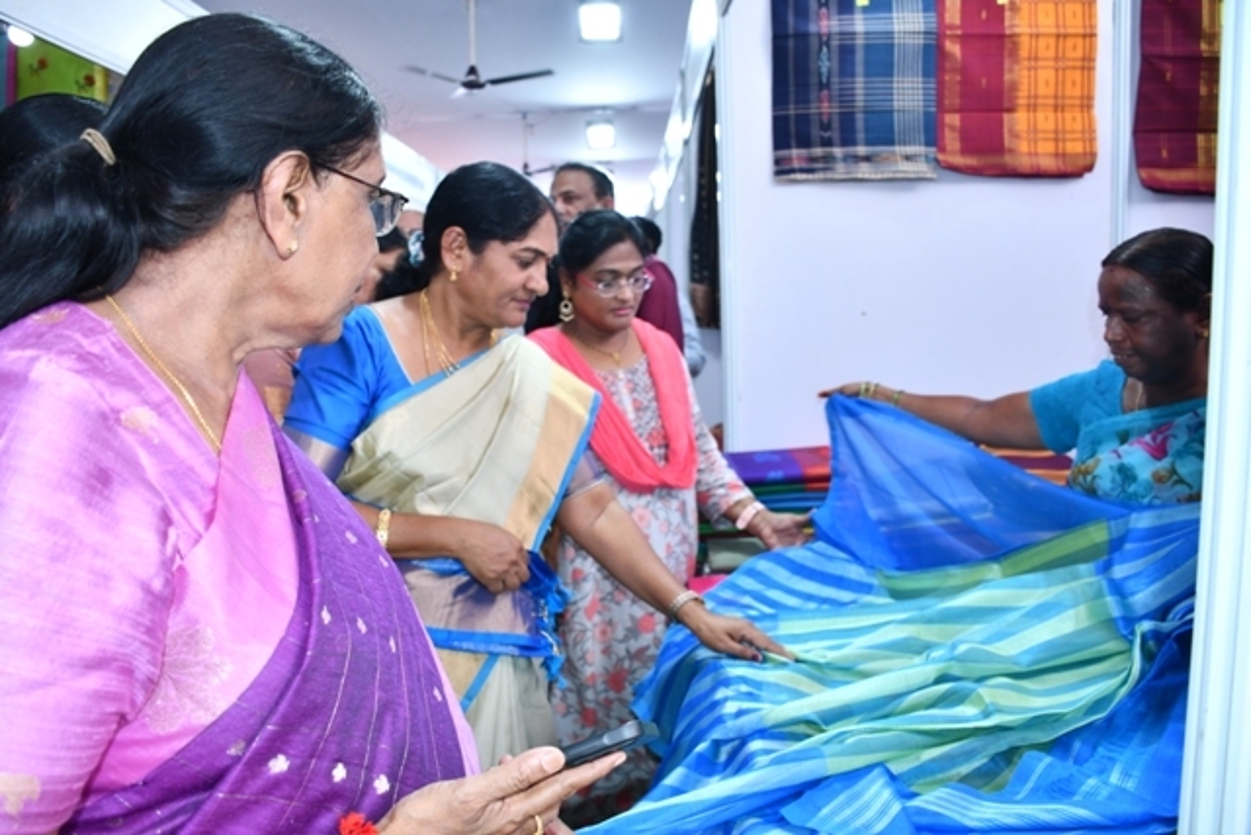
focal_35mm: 27
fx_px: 938
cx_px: 626
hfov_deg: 67.4
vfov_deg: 48.0
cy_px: 418
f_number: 3.5
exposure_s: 1/125
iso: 320
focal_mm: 18
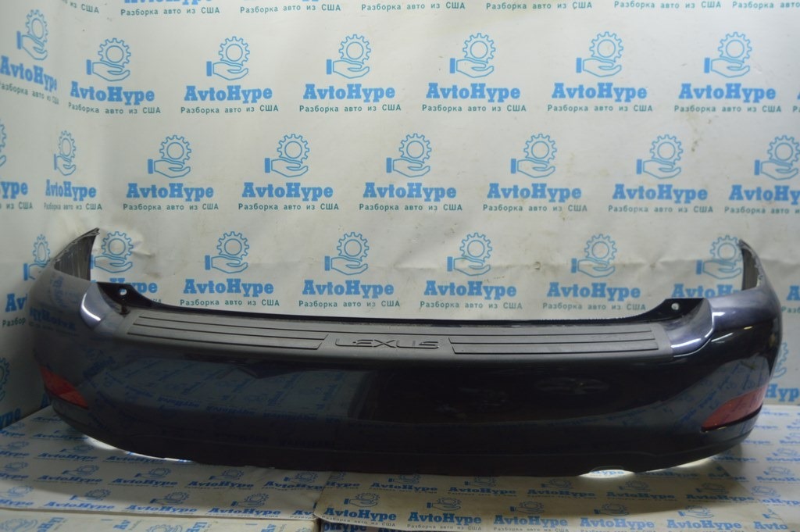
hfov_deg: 55.1
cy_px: 266
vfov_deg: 38.3
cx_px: 400
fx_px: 766
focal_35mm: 34
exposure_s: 1/50
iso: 400
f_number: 3.8
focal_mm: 23
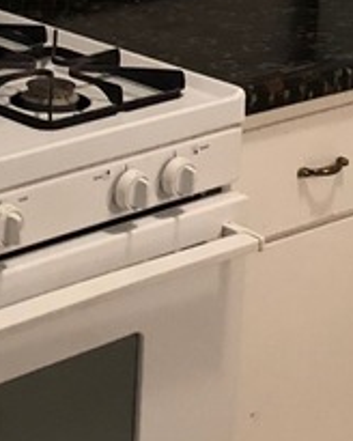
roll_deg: -2.6
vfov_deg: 13.1
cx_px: -2
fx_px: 1881
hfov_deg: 10.6
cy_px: -62
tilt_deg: -11.8
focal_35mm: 144
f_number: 1.8
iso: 80
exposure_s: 1/15
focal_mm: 4
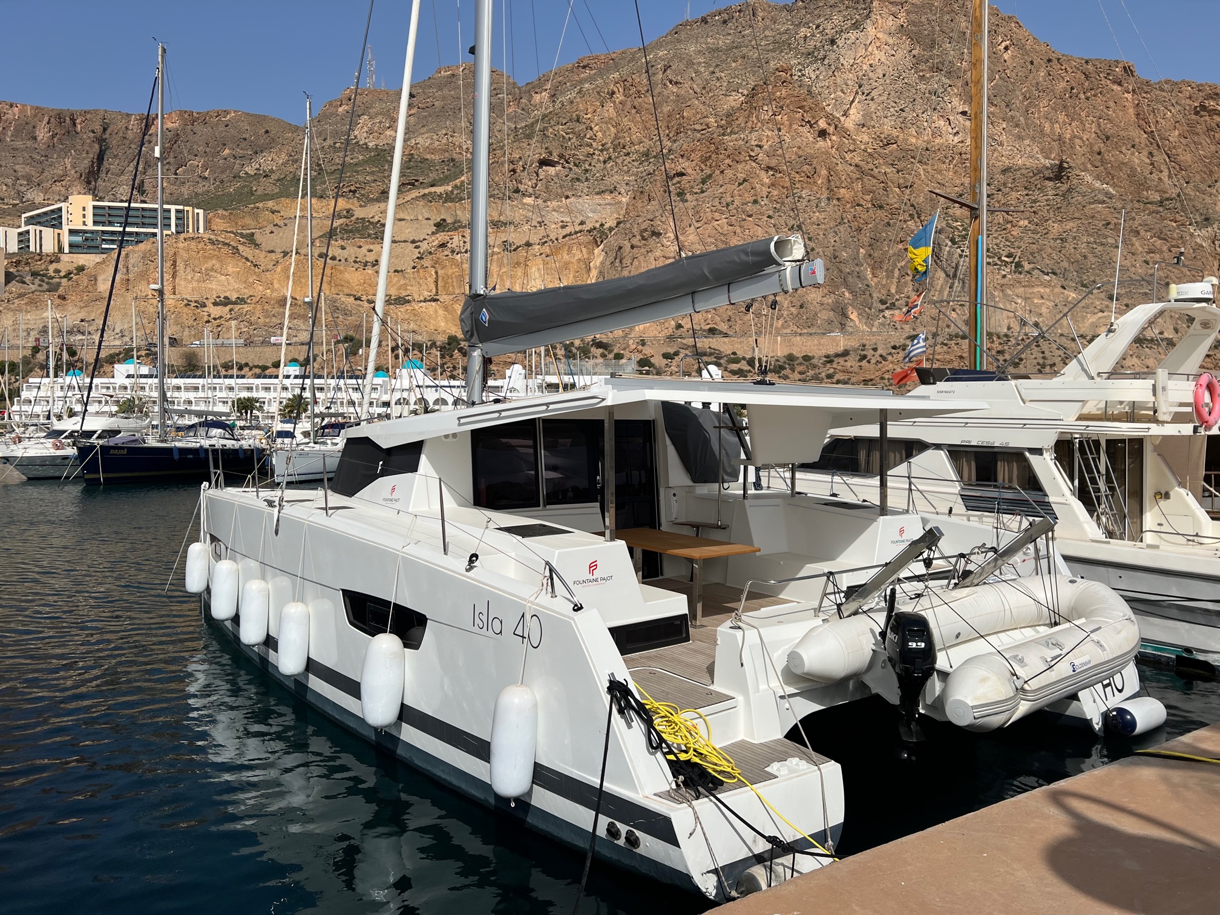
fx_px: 916
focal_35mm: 26
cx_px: 610
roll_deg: -0.4
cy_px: 458
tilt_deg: -1.1
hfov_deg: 67.3
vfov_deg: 53.1
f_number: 1.5
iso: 50
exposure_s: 1/11364
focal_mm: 5.7
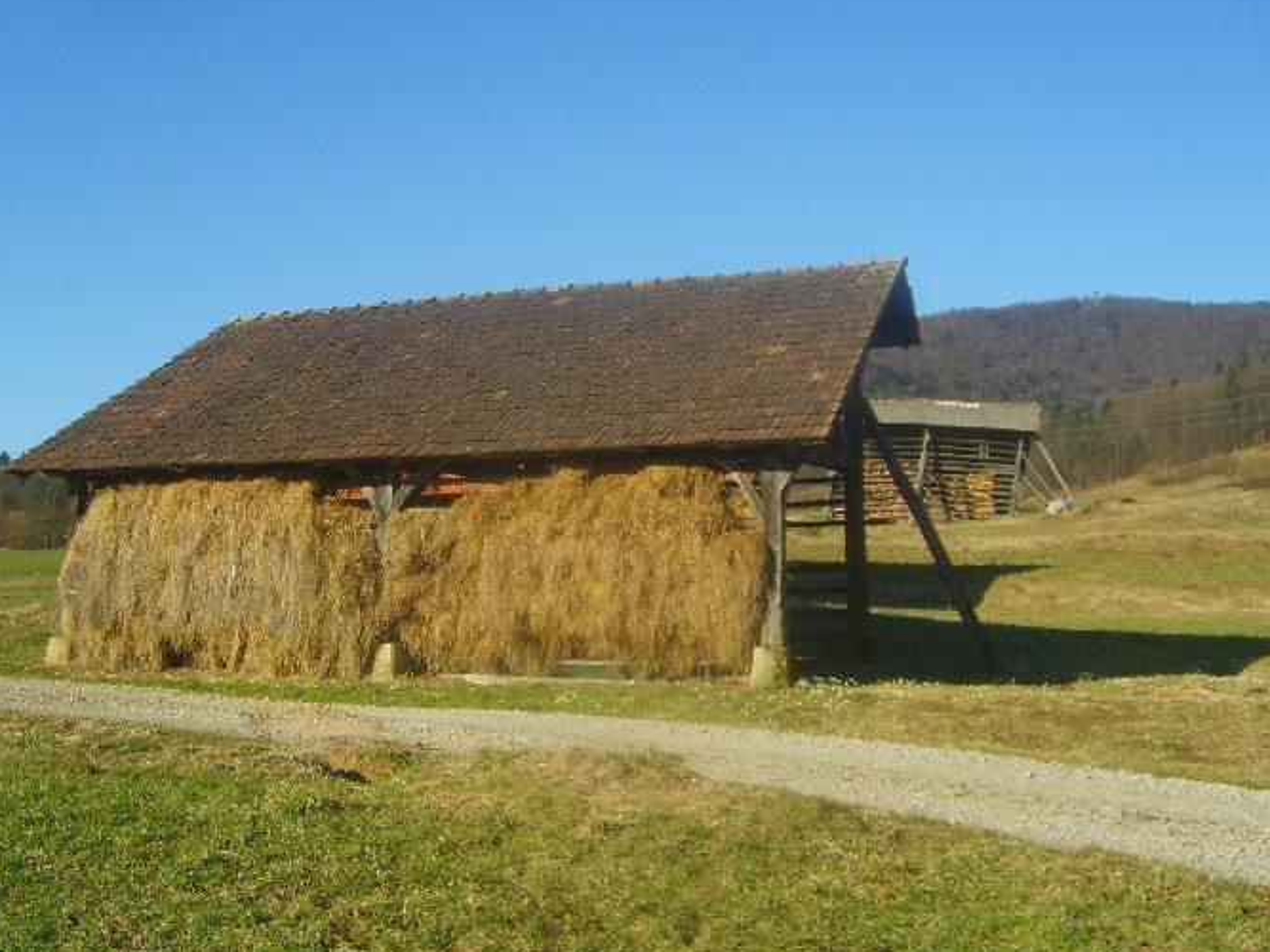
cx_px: 604
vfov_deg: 34.3
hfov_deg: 44.8
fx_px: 1541
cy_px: 482
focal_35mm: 42
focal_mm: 5.8
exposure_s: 1/750
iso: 50
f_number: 2.8
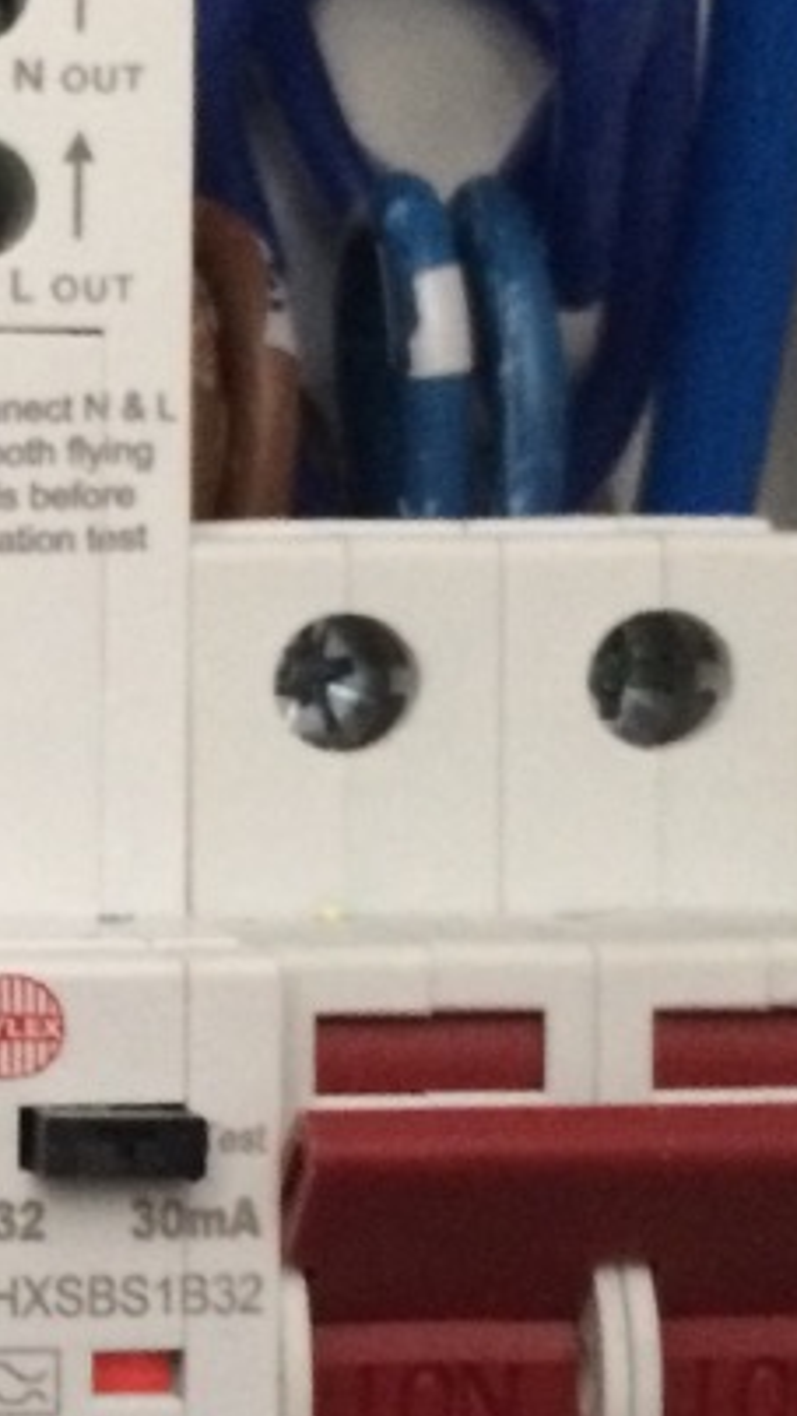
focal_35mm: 94
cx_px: -506
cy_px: 713
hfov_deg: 12.1
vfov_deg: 22.7
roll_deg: +1.1
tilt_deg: -0.2
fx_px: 3528
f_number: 2.2
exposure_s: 1/15
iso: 250
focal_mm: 4.15
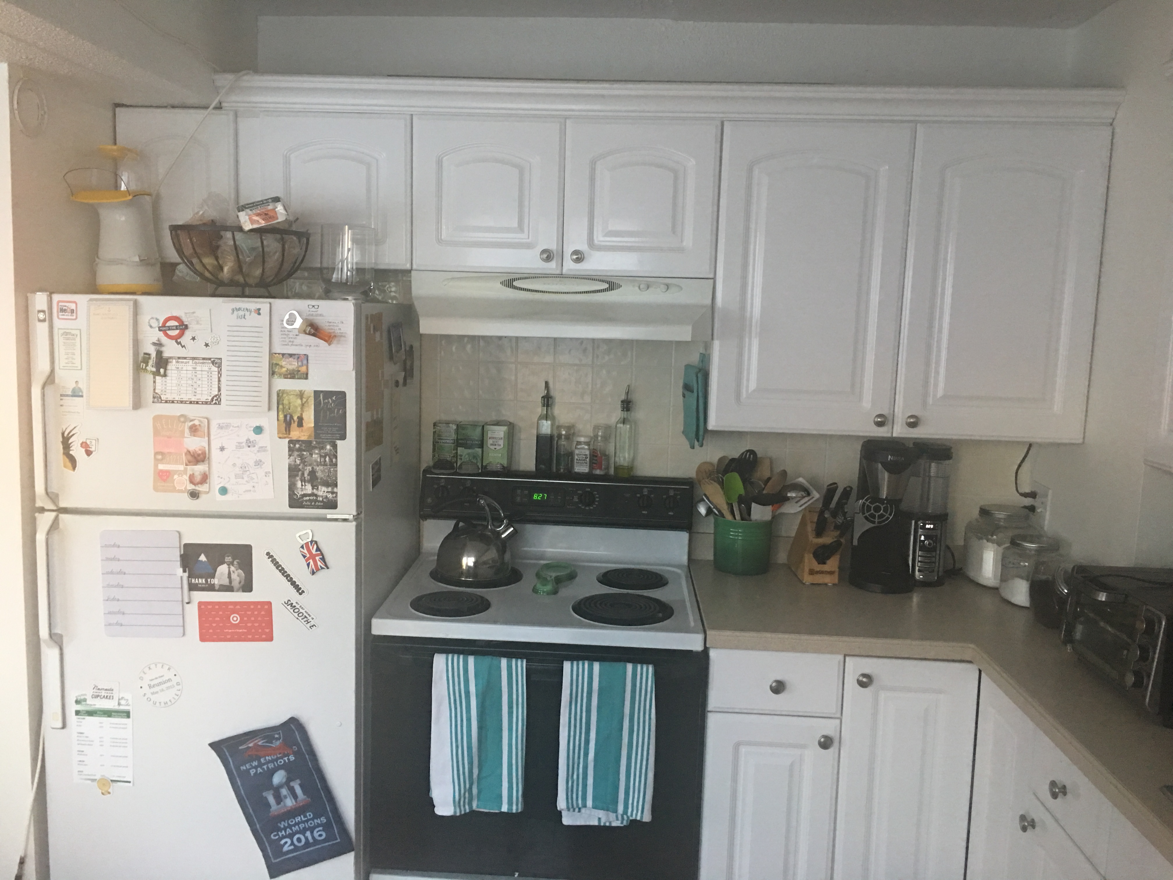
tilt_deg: -7.2
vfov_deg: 48.2
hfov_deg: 61.7
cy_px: 440
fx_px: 983
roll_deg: -2.1
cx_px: 586
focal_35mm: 29
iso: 80
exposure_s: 1/10
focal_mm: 4.15
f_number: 2.2
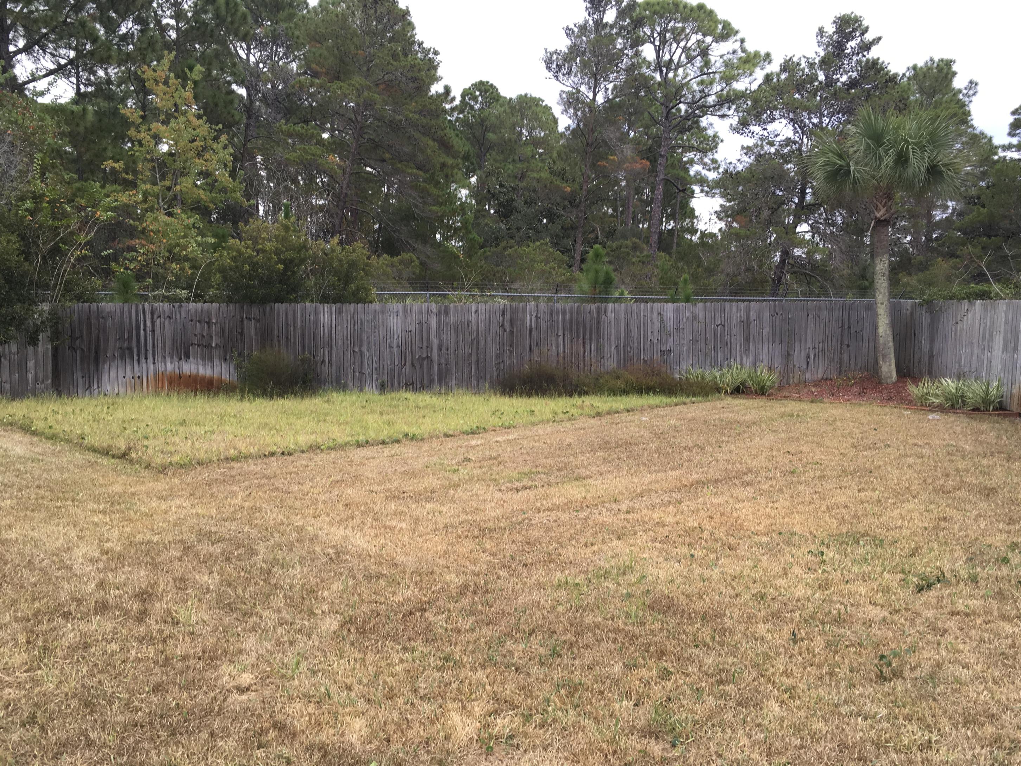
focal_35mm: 30
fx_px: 885
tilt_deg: -5.5
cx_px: 516
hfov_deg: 60.0
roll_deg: -0.8
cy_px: 385
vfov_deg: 46.8
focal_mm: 4.15
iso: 25
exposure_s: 1/189
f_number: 2.2
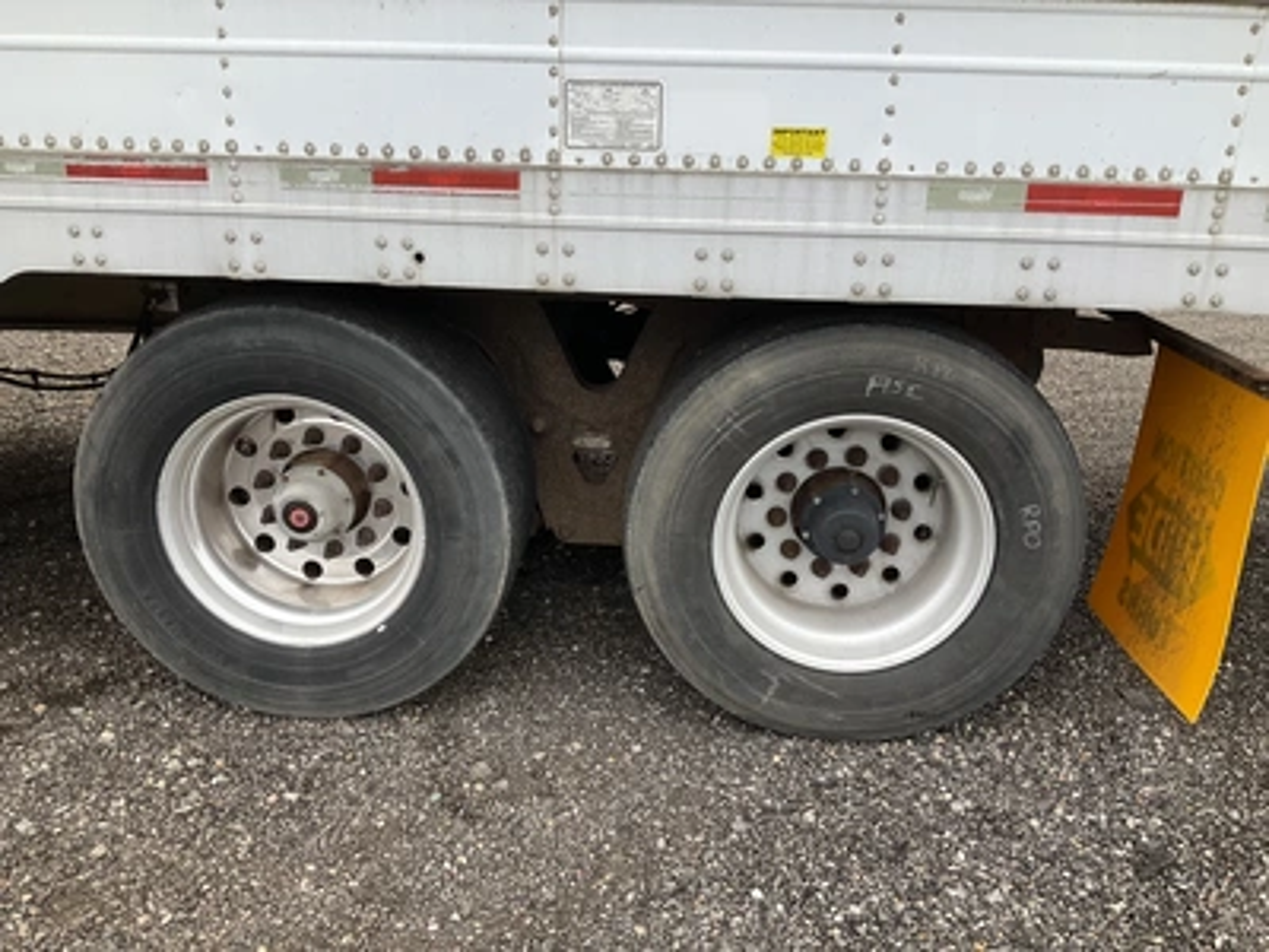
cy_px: 476
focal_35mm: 29
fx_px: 1063
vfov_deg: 48.2
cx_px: 634
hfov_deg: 61.7
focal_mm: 3
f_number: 1.8
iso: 25
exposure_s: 1/461
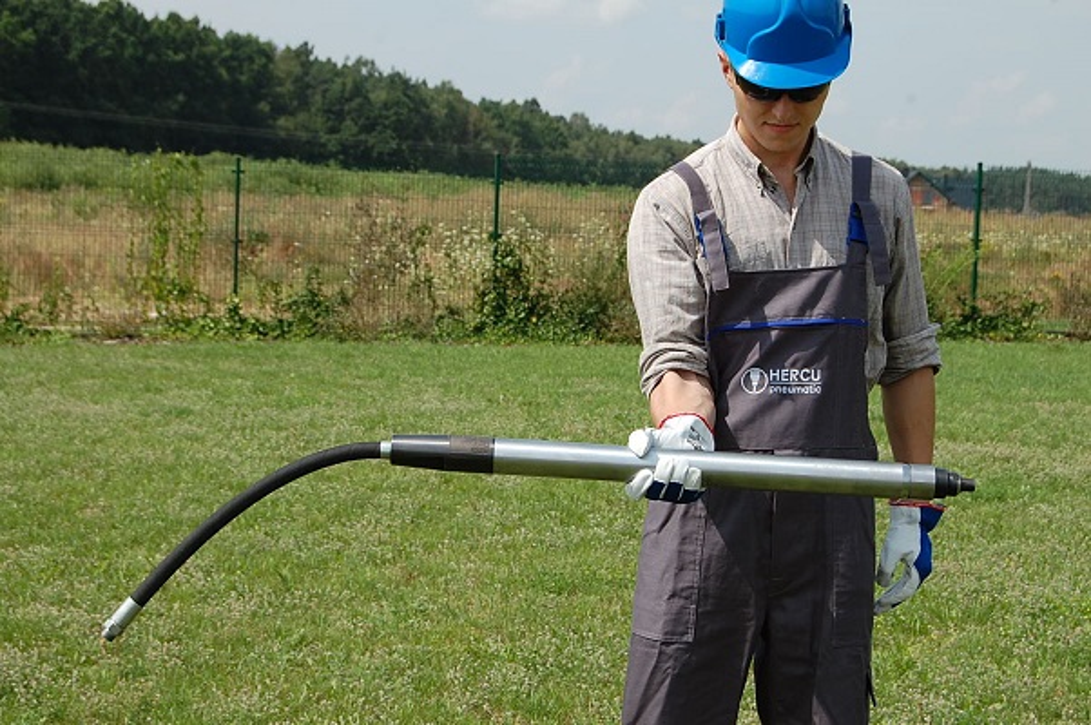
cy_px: 362
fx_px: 2089
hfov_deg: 29.3
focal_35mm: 69
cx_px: 546
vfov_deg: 19.7
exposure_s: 1/320
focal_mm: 46
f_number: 9
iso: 200
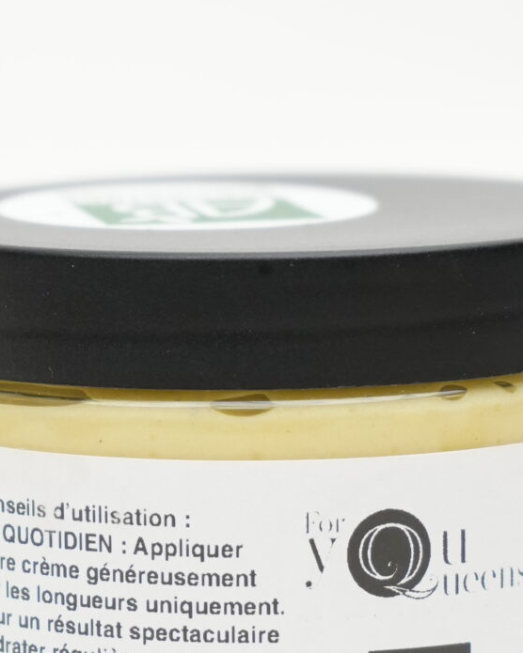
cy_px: 440
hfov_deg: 6.4
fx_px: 4682
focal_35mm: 242
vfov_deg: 8.0
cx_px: 290
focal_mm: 70
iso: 1000
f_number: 5.6
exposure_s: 1/250
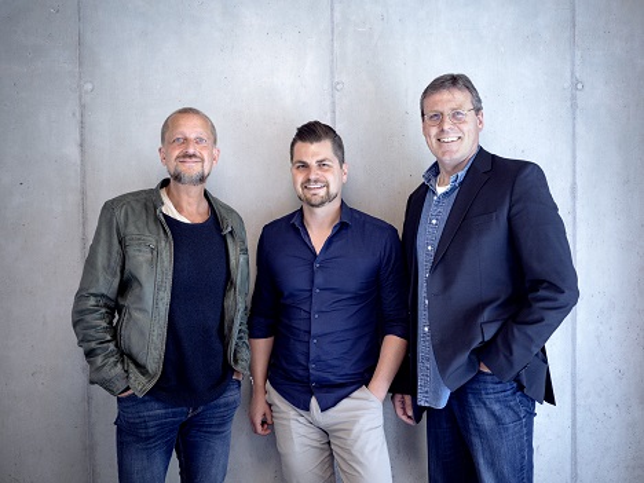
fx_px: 633
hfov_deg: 54.0
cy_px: 242
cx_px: 322
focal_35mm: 34
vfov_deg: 41.8
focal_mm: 17
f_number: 2
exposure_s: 1/80
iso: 400
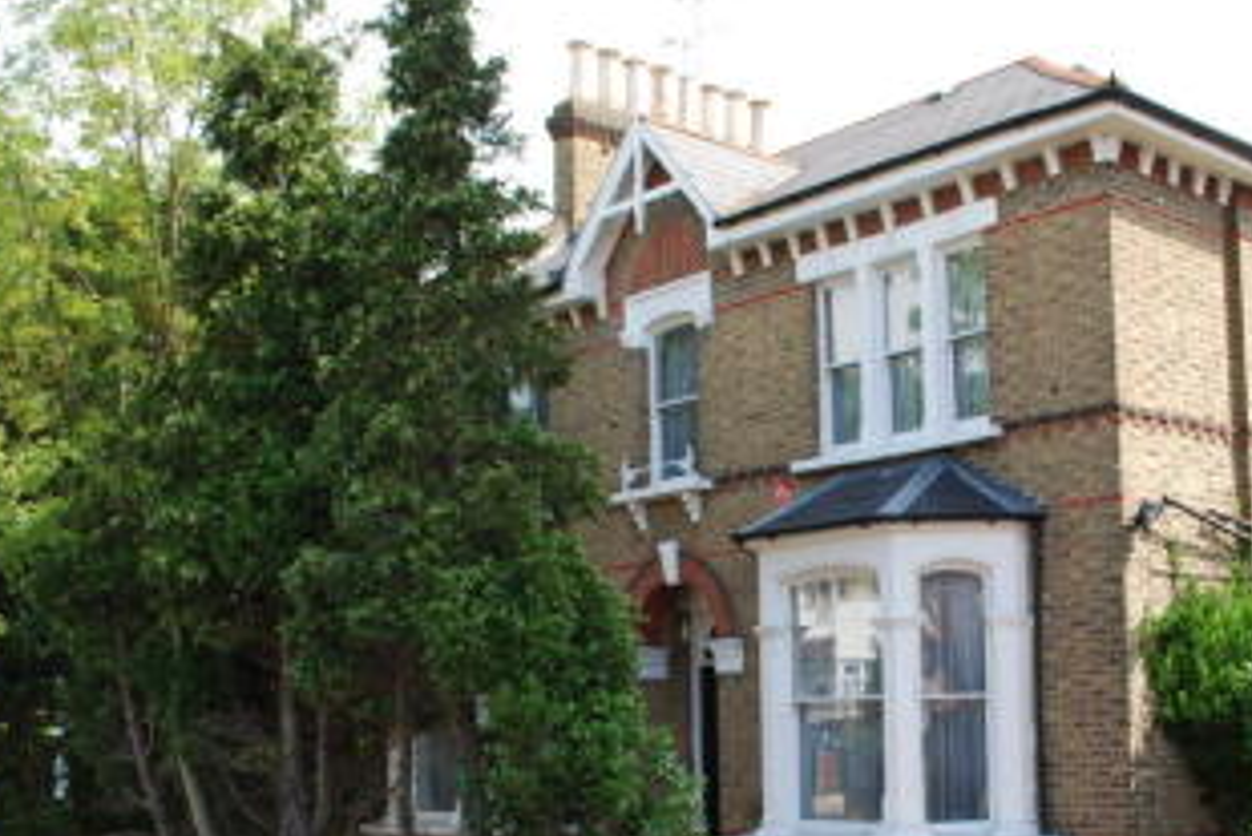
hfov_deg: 41.8
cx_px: 901
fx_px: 1600
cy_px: 620
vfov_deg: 28.9
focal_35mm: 46
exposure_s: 1/125
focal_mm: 20
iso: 125
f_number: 5.6
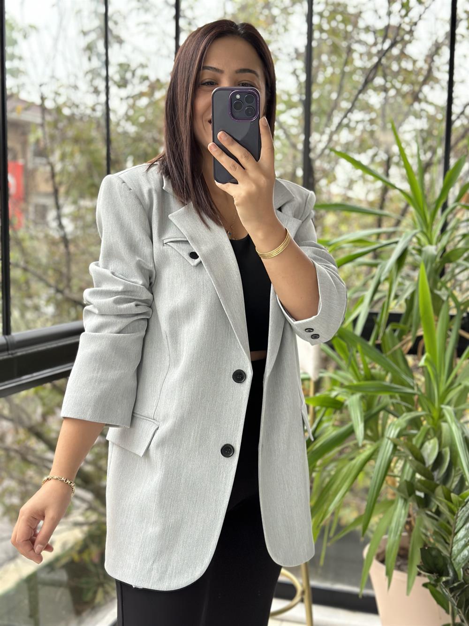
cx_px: 234
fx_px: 867
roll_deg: -1.2
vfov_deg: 39.7
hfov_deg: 30.3
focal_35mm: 48
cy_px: 313
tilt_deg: -20.1
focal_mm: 6.86
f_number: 1.78
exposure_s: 1/60
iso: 200
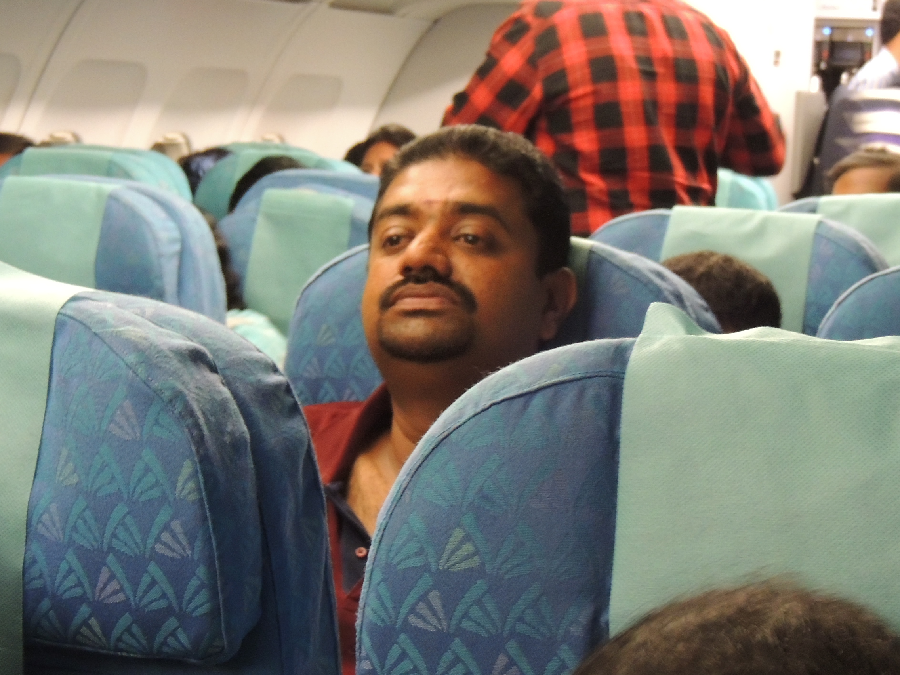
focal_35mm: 79
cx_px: 426
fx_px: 2054
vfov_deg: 18.7
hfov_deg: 24.7
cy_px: 340
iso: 800
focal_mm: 9.8
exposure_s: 1/5
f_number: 3.7
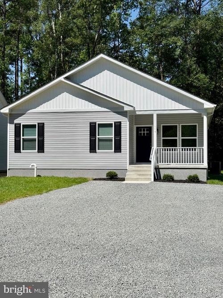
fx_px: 412
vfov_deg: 39.7
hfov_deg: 30.3
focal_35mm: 48
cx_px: 112
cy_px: 149
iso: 64
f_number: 1.78
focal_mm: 6.76
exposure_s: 1/8772
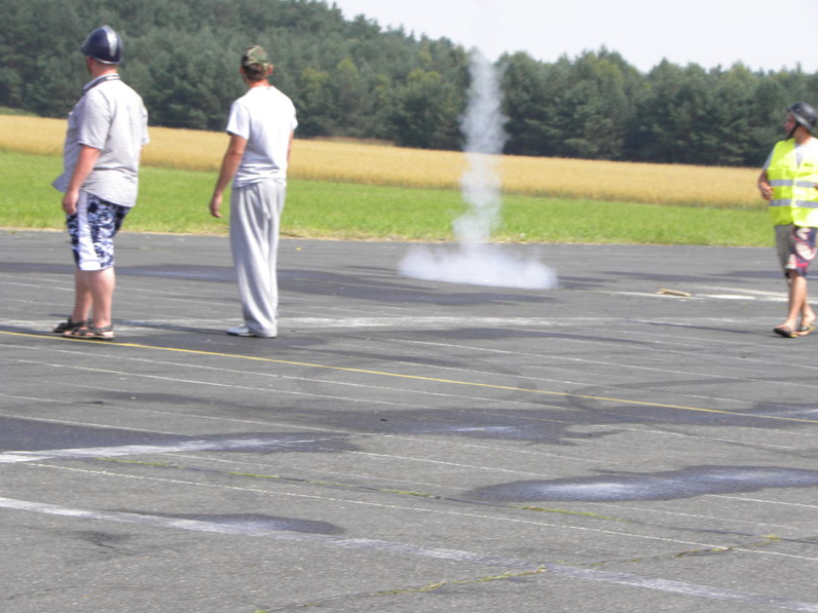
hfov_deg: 10.7
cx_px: 408
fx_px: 4372
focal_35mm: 185
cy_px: 306
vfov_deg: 8.0
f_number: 5
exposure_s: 1/240
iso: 64
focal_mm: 32.7
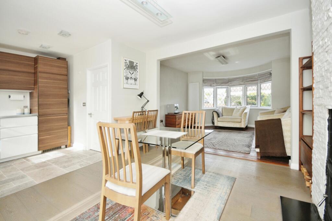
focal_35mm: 15
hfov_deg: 100.5
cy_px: 110
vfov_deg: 77.2
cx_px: 166
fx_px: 138
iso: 500
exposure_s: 1/125
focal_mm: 10
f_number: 6.3
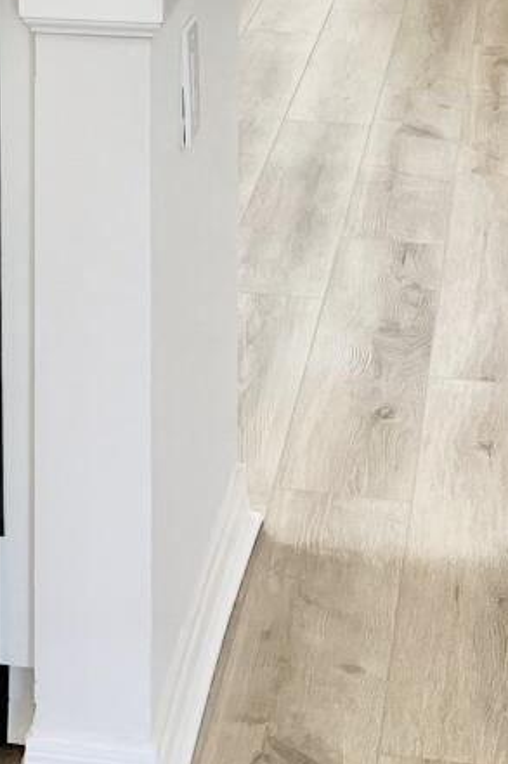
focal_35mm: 123
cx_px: -170
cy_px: -347
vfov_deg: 15.5
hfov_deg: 10.9
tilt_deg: -1.5
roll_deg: +1.6
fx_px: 2605
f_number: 1.5
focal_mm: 5.7
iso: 80
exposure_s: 1/120
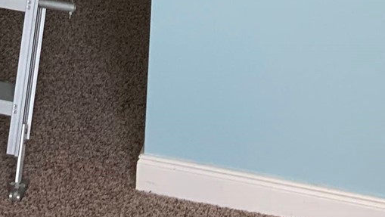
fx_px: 1297
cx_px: -54
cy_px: -328
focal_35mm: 127
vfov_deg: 8.6
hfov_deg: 16.3
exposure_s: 1/60
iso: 50
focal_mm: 3
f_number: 1.8
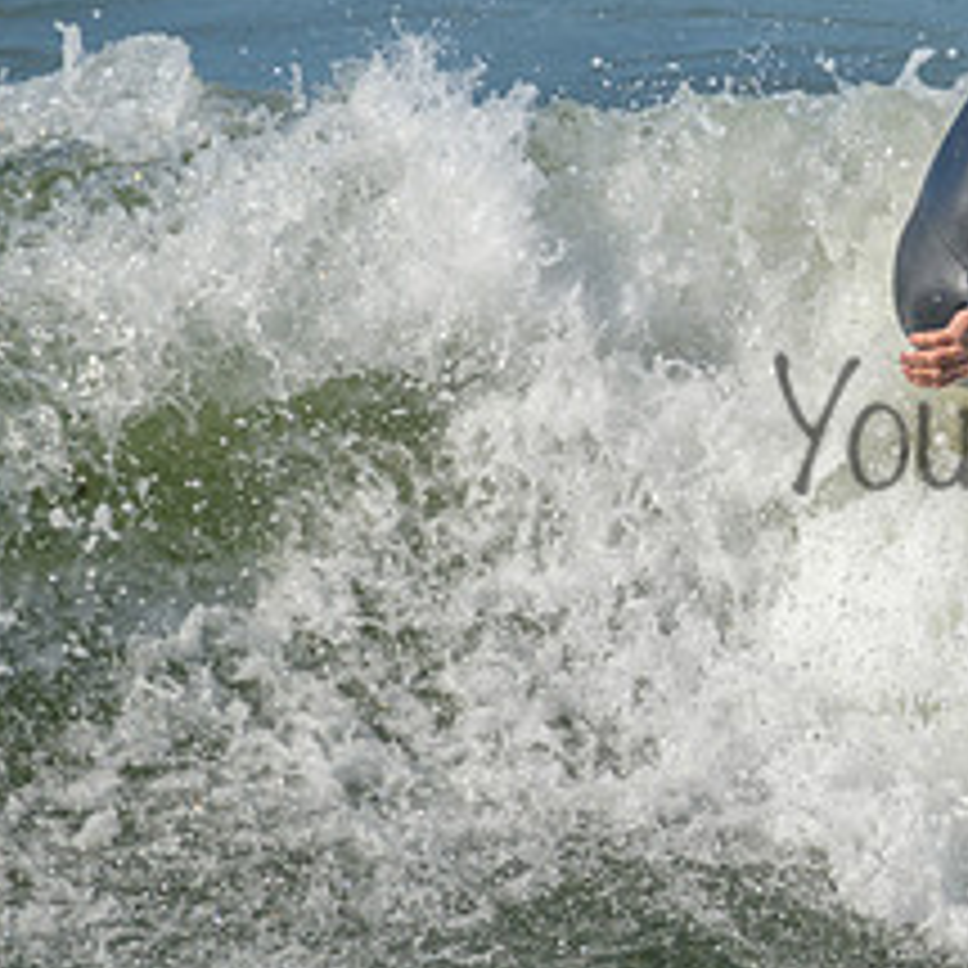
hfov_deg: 1.0
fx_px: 58118
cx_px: 1238
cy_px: 385
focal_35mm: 1837
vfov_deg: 1.0
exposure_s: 1/2000
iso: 720
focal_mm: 800
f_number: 11
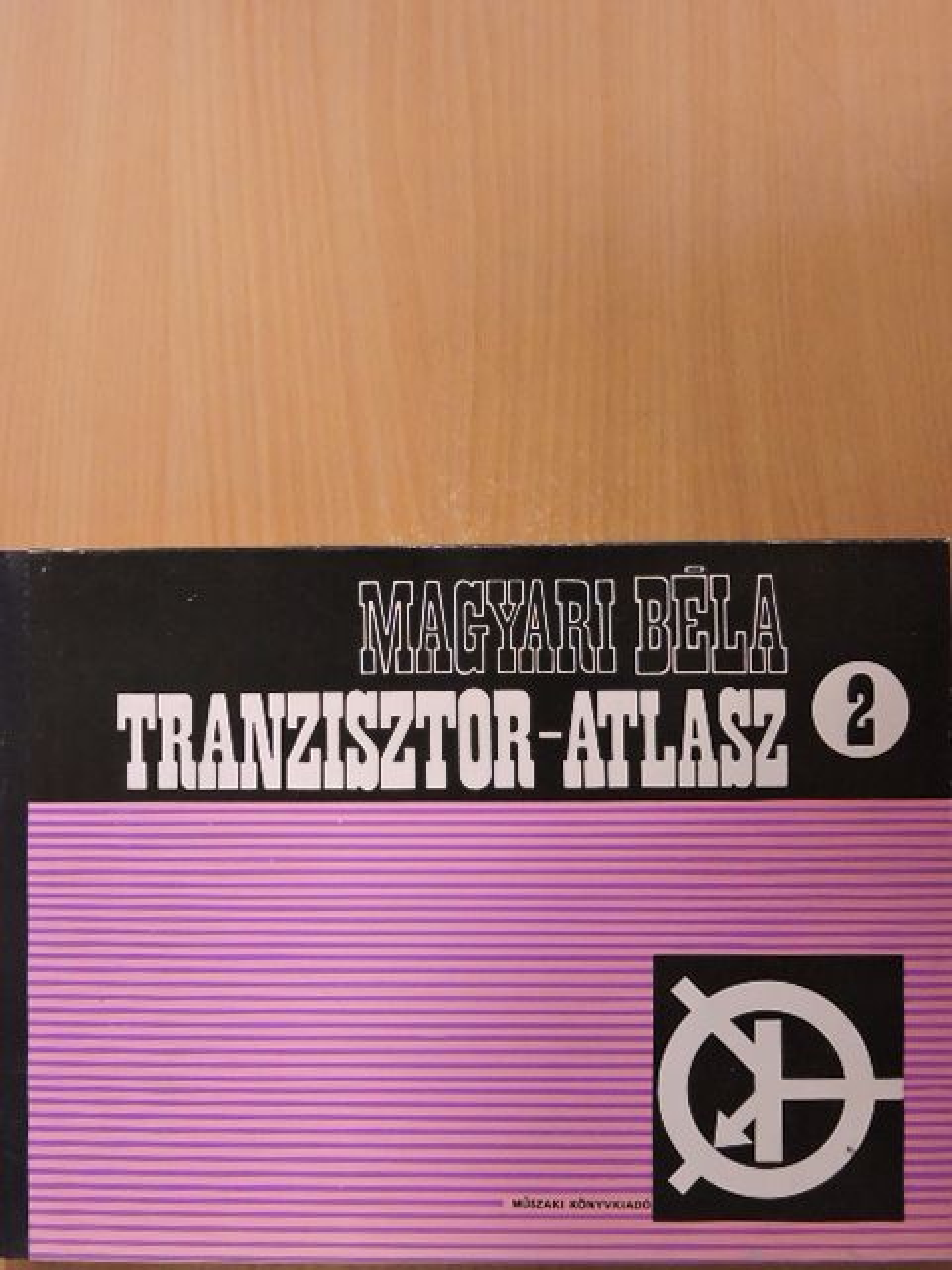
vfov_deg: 42.1
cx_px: 476
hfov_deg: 32.2
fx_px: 1650
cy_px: 635
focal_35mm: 45
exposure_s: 1/80
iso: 1100
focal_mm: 8.1
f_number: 4
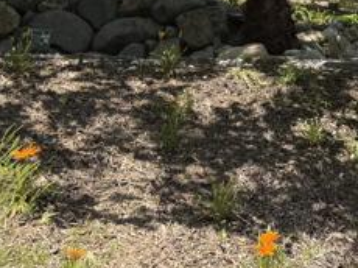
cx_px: 609
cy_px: -100
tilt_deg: +12.5
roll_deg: +3.7
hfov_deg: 16.1
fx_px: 1105
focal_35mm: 107
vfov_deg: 13.2
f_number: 1.78
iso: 80
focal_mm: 6.76
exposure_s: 1/1361
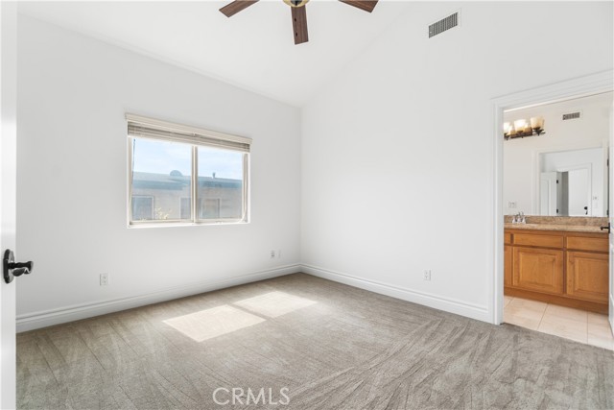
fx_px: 256
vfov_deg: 77.4
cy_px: 205
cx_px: 307
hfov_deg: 100.4
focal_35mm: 15
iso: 100
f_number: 7.1
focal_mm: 10
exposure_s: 1/8
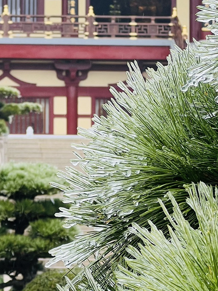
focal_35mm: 187
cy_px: 72
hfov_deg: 7.9
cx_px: 109
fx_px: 1570
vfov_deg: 10.6
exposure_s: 1/99
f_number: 2.8
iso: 50
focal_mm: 9
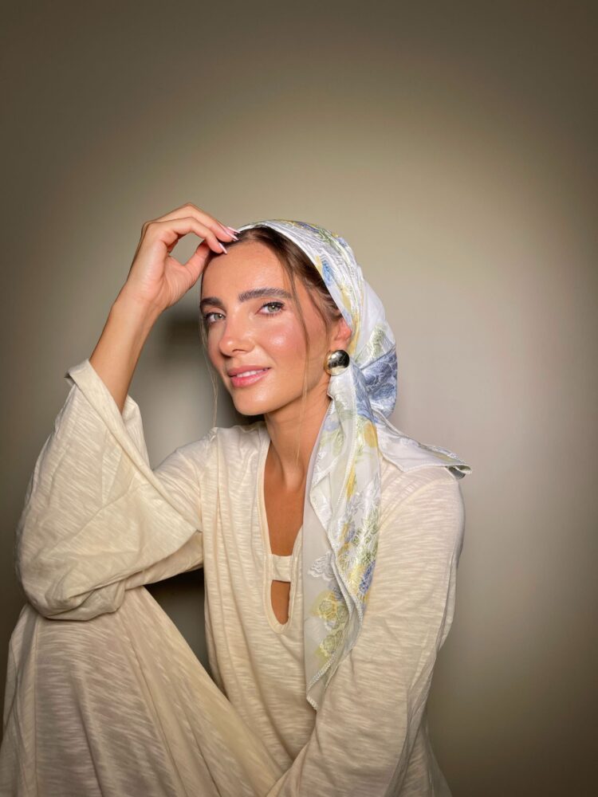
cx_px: 299
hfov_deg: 54.9
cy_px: 398
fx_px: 576
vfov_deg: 69.4
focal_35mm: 25
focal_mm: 5.1
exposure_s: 1/136
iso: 32
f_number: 1.6
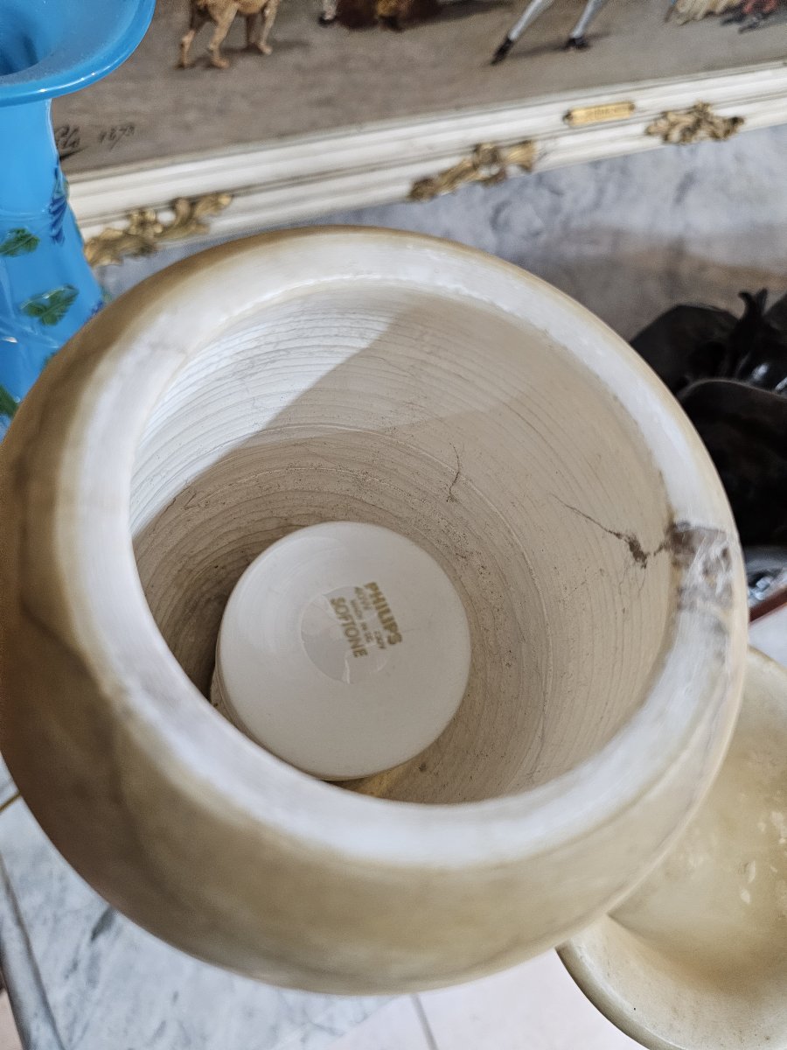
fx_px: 697
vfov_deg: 73.9
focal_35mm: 23
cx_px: 394
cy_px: 525
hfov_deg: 58.9
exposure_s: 1/100
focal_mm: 6.3
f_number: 1.7
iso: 500
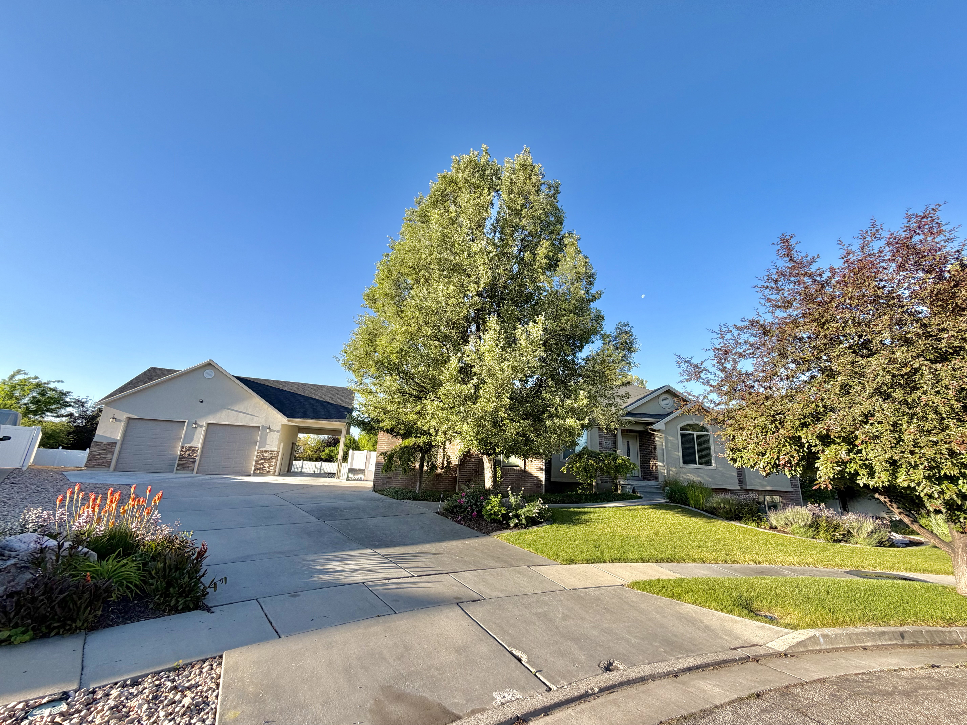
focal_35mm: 14
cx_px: 484
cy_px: 362
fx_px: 391
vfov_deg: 85.7
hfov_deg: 102.1
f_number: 2.2
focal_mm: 2.22
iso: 40
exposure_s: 1/564
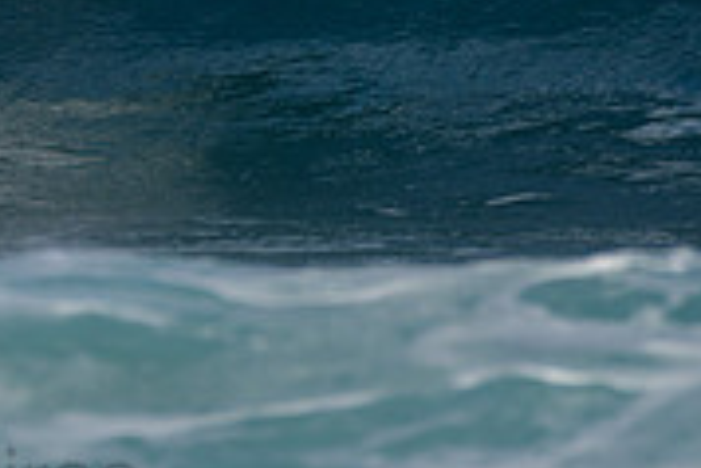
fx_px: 38936
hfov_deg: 1.0
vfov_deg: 0.7
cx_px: -165
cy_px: -171
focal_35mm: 1998
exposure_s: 1/2000
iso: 100
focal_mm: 500
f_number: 5.6
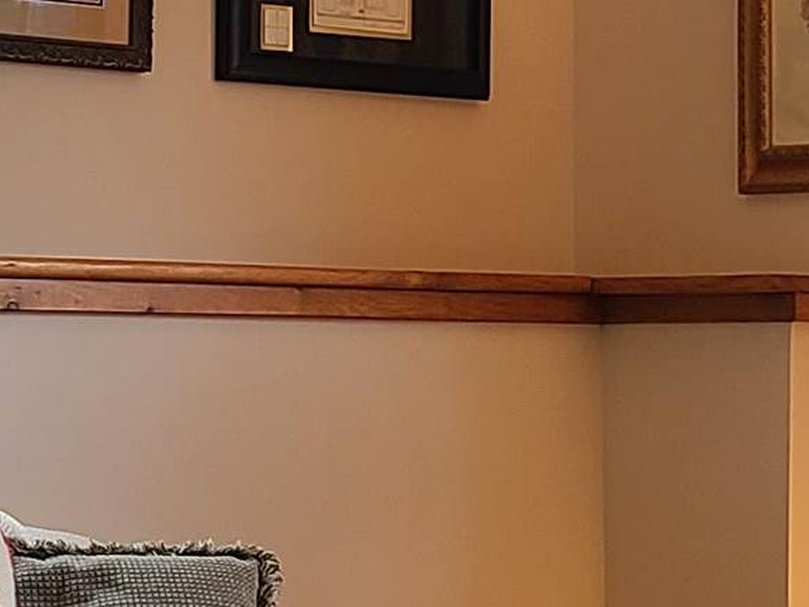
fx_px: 3248
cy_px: 248
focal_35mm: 139
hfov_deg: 14.1
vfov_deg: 10.7
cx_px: 197
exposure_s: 1/60
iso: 64
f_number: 1.8
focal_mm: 5.4
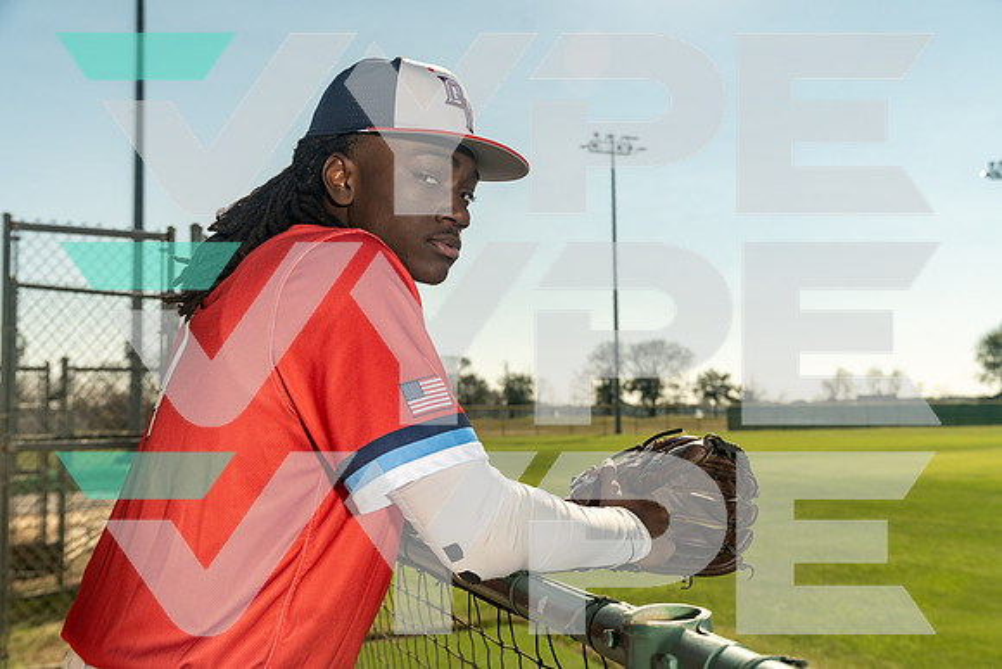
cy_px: 334
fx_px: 947
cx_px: 501
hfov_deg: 55.8
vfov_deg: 38.9
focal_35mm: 34
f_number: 5
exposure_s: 1/200
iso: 500
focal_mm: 34
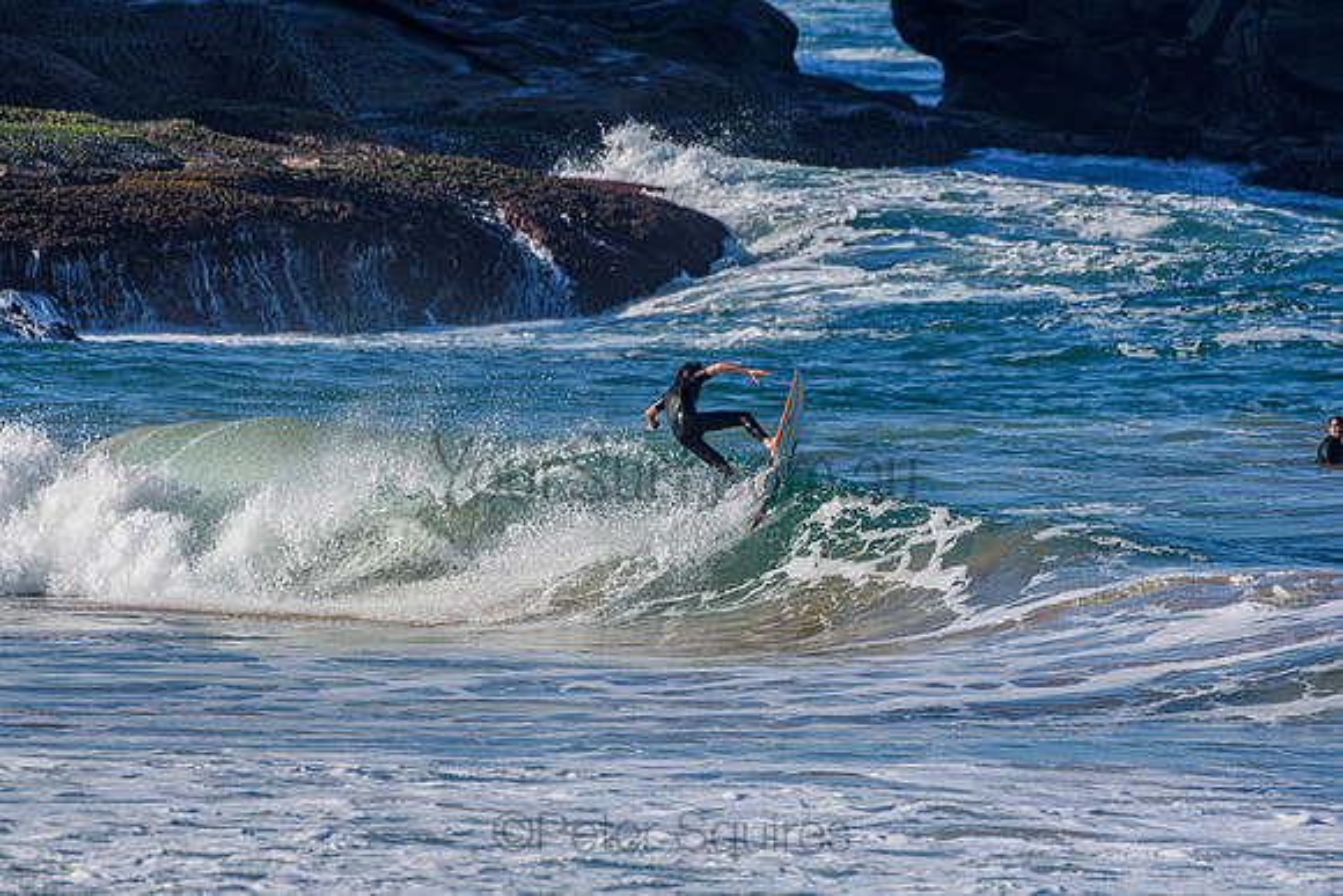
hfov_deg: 2.7
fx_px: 27984
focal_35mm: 750
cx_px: 672
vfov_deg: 1.8
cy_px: 448
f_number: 5.6
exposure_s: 1/2000
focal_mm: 500
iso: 320
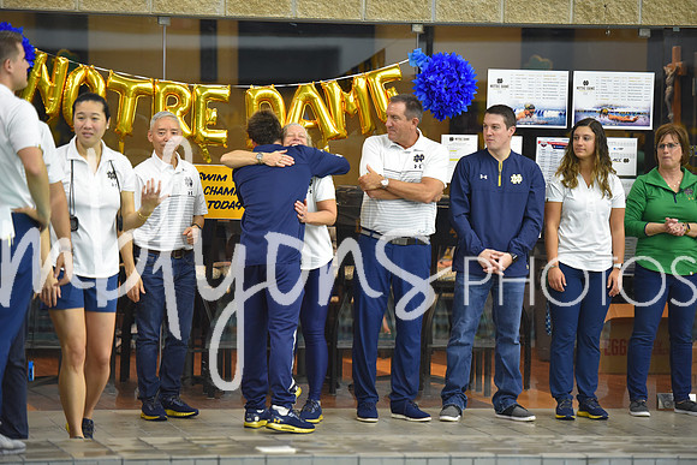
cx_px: 348
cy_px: 232
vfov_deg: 8.9
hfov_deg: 13.2
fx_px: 3002
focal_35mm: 155
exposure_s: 1/500
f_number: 2.8
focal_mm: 155
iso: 2800
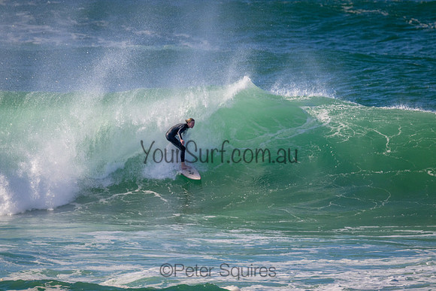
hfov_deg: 2.6
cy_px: 146
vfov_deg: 1.7
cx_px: 218
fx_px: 9691
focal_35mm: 800
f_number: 11
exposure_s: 1/2000
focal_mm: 800
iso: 1600
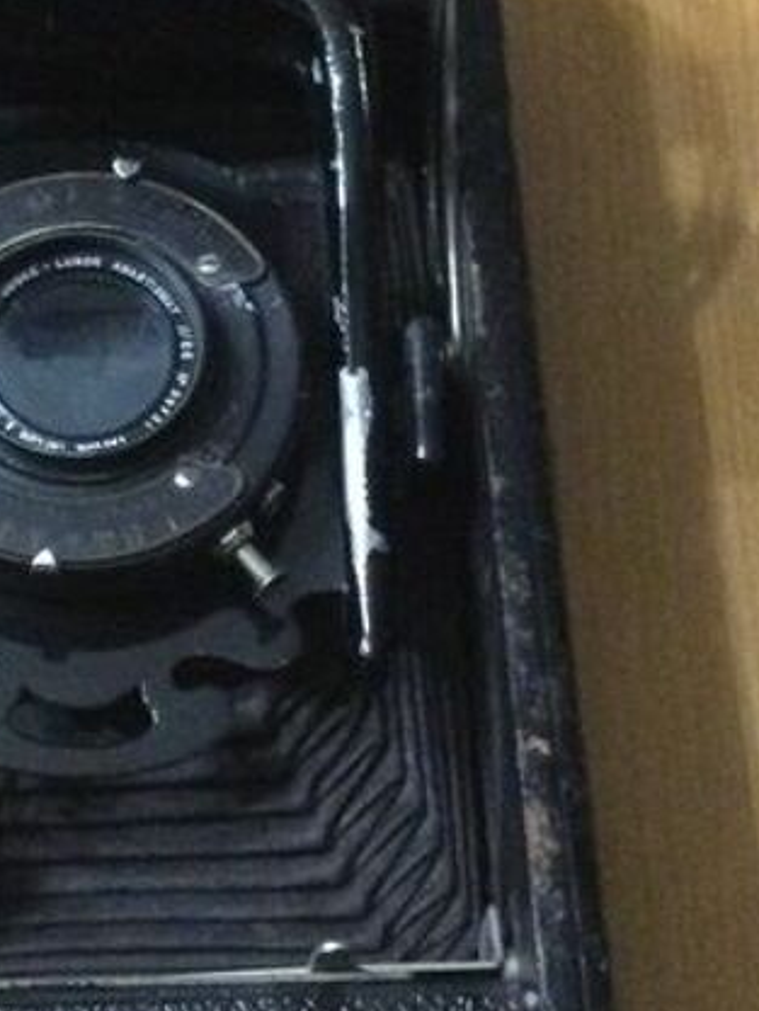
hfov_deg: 14.9
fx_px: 2893
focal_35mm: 99
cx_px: 165
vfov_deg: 19.7
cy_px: 251
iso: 320
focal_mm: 3.3
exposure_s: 1/17
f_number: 2.4
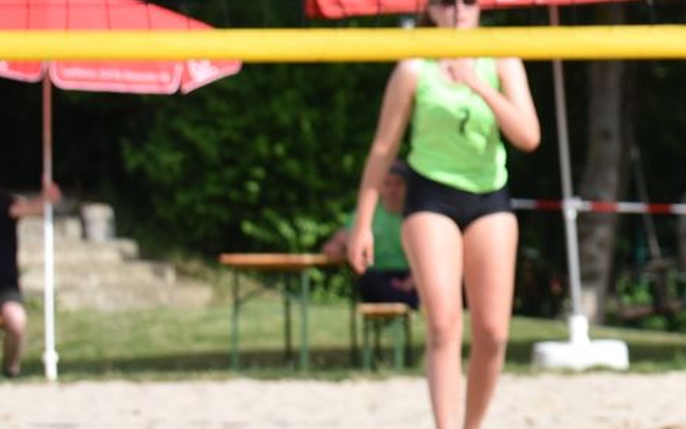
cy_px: 143
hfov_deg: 7.5
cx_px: 1080
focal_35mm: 275
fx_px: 5142
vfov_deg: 4.8
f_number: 6.3
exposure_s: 1/1600
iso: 400
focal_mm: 80
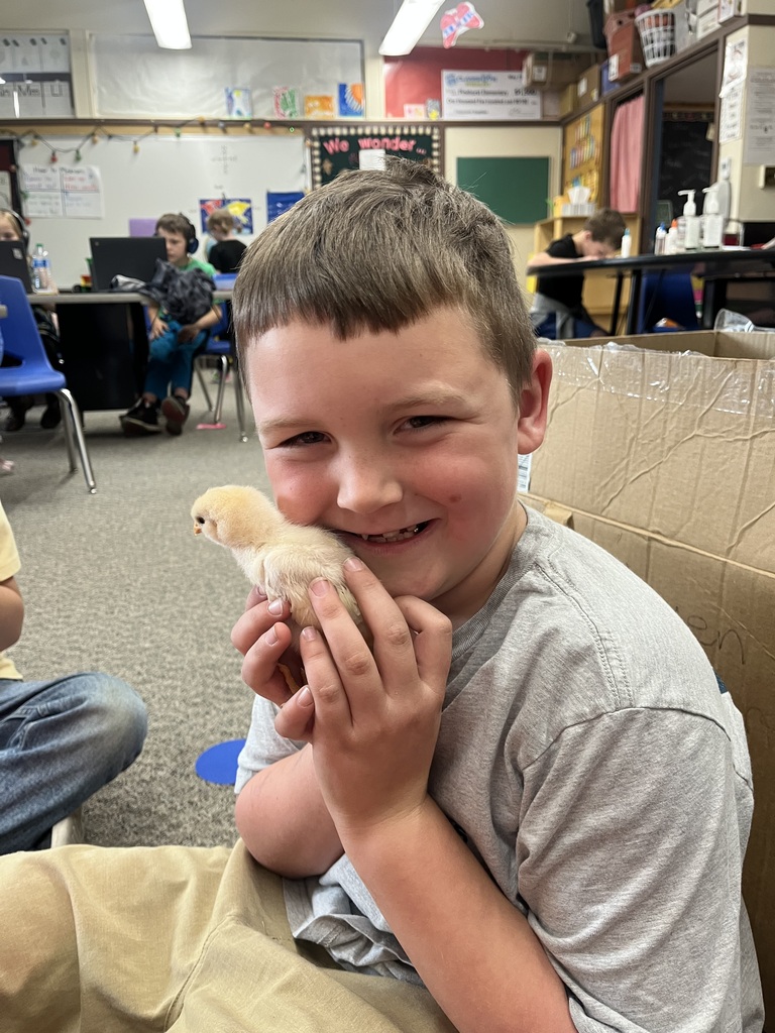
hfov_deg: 53.1
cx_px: 388
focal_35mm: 26
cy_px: 516
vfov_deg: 67.3
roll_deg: +1.6
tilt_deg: -15.0
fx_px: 776
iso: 200
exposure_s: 1/60
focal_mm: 5.1
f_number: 1.6
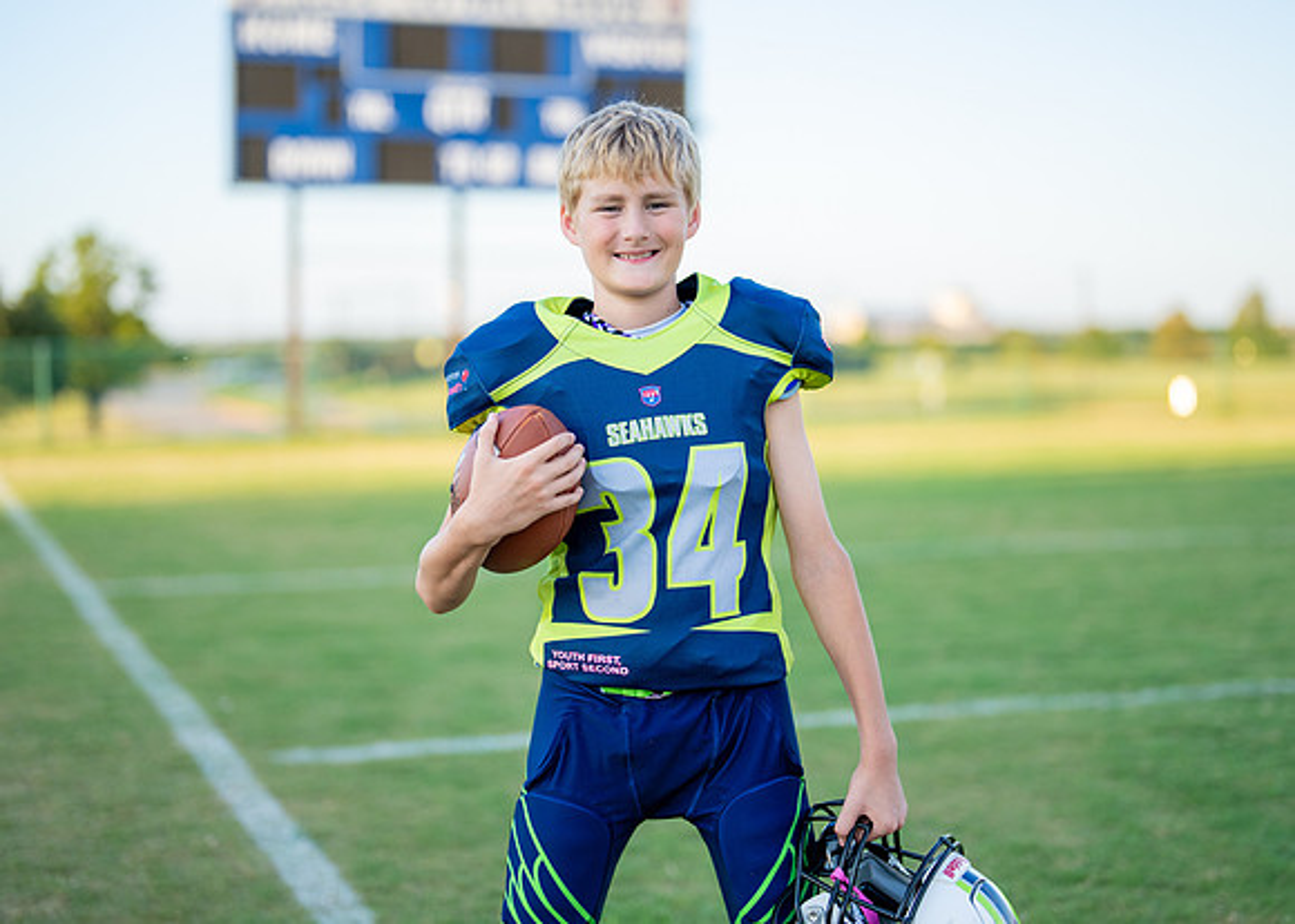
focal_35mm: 61
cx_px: 662
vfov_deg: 23.2
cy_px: 391
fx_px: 2252
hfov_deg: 32.1
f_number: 1.2
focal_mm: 50
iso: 160
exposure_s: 1/2000
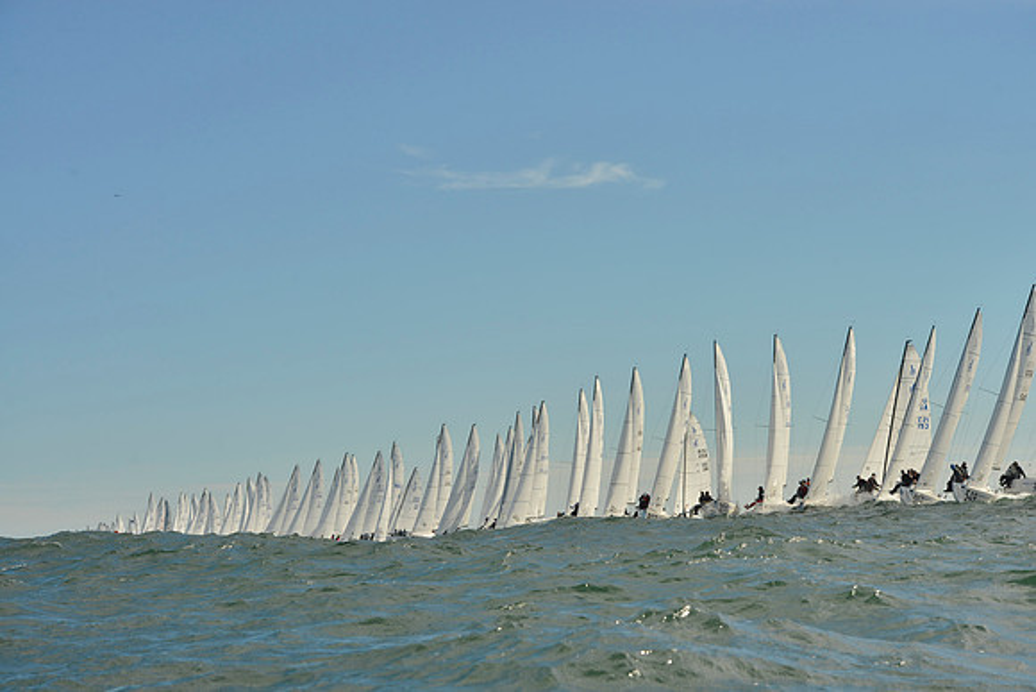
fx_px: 2159
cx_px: 518
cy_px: 346
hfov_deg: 27.0
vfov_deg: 18.2
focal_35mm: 75
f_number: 10
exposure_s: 1/1250
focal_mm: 75
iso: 280
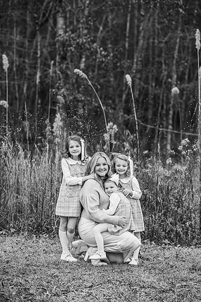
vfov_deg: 23.9
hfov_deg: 16.1
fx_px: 712
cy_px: 151
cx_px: 100
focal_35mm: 85
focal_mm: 85
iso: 125
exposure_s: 1/320
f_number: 2.5
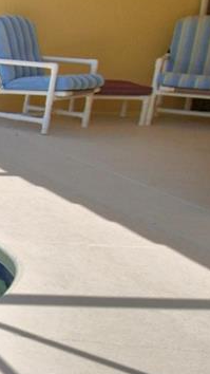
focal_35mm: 71
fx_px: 703
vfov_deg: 29.8
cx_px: -393
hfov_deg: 11.4
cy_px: 185
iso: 100
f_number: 4.5
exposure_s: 1/1600
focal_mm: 10
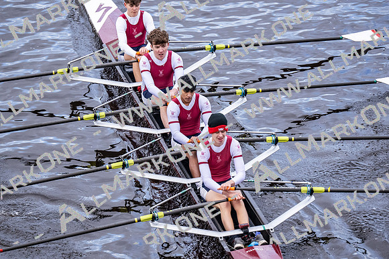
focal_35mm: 300
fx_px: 3240
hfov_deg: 6.9
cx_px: 194
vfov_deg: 4.6
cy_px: 130
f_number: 2.8
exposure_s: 1/2000
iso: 1400
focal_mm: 200
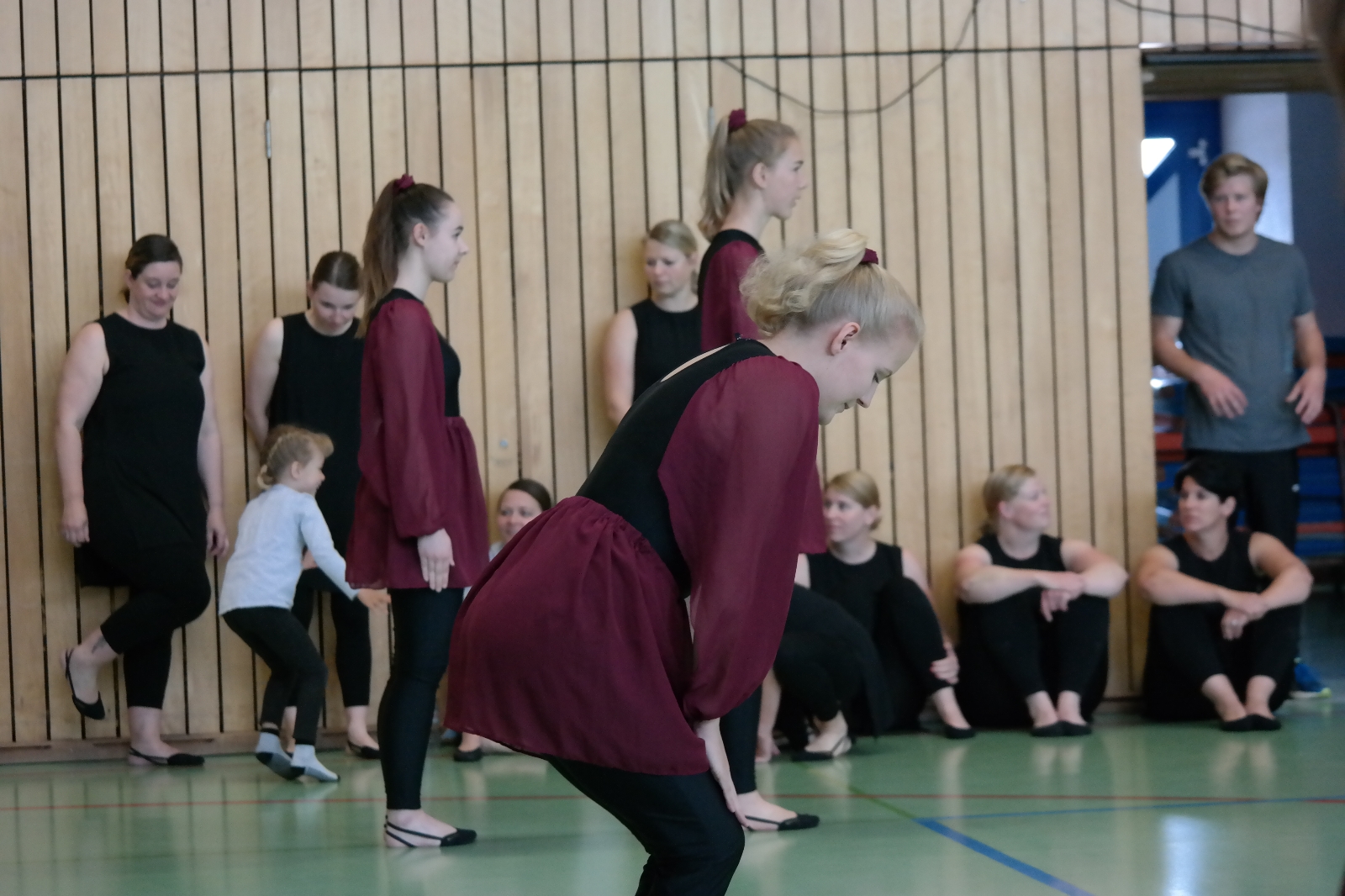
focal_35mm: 126
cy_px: 448
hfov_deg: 16.3
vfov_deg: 10.9
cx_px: 672
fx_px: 4706
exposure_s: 1/125
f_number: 4.5
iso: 1600
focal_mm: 82
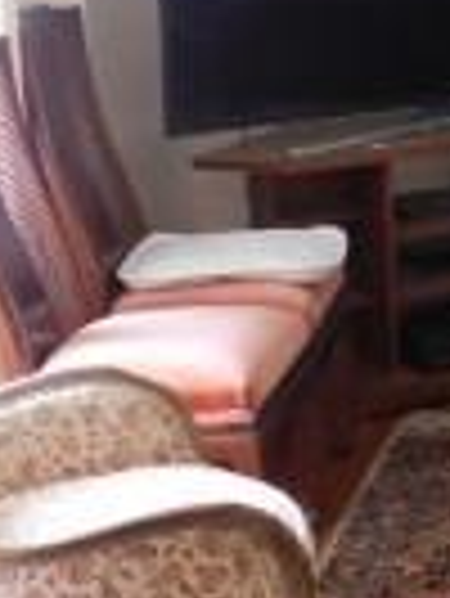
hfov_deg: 11.2
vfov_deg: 16.1
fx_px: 2077
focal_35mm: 120
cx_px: 914
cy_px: 4
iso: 400
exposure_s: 1/8
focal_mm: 4.5
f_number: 3.1
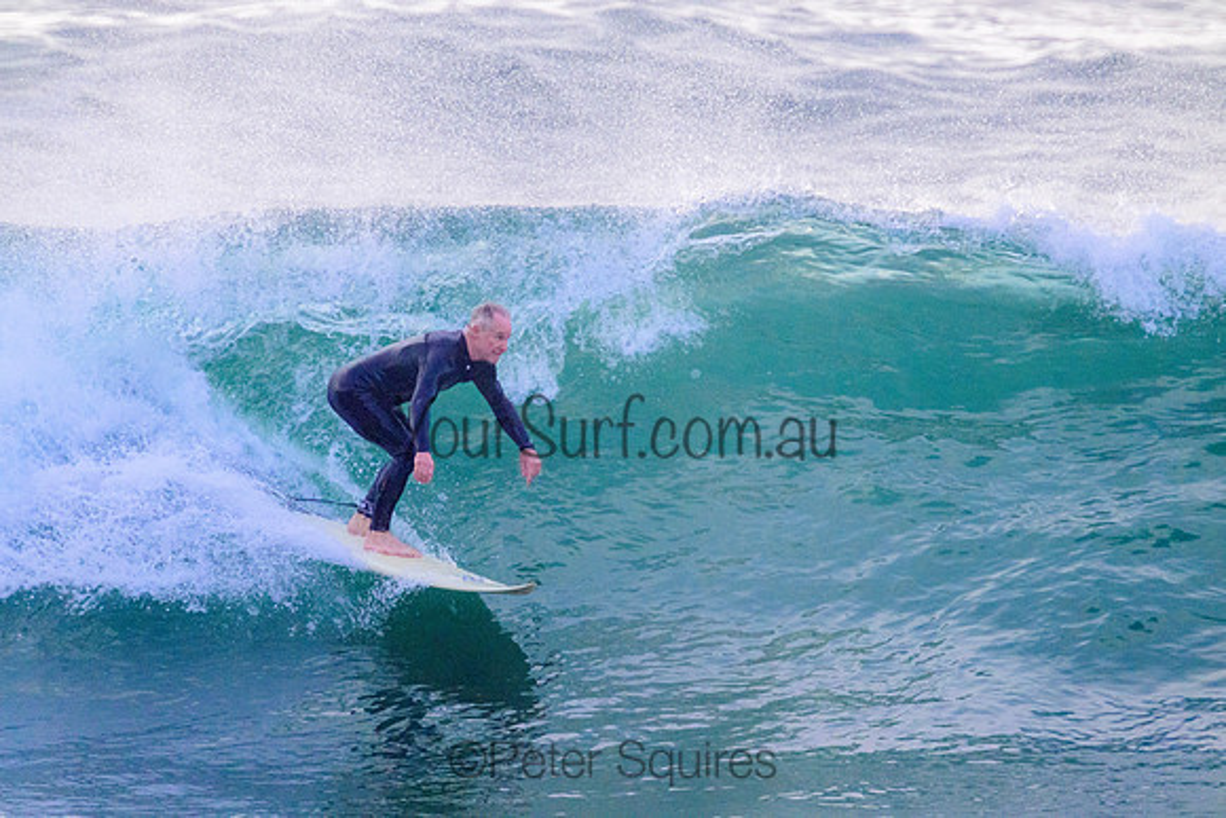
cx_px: 613
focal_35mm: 800
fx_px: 27250
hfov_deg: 2.6
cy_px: 409
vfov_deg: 1.7
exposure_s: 1/2000
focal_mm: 800
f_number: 11
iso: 4500
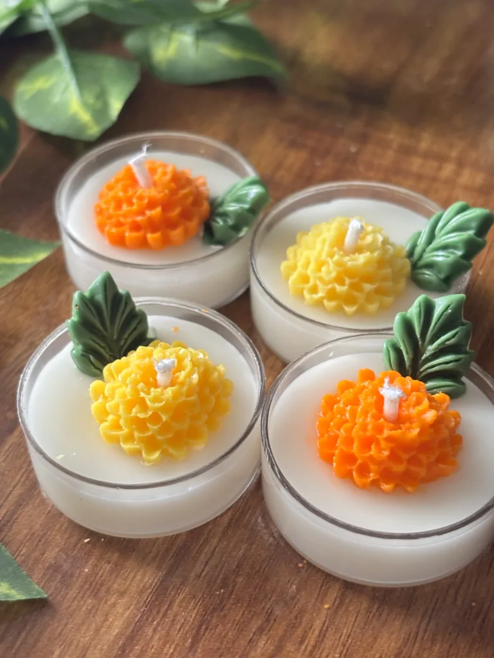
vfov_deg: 36.8
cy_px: 329
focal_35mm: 52
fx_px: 989
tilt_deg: -47.5
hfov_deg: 28.0
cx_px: 247
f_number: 1.6
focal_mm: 5.96
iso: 160
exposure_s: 1/60
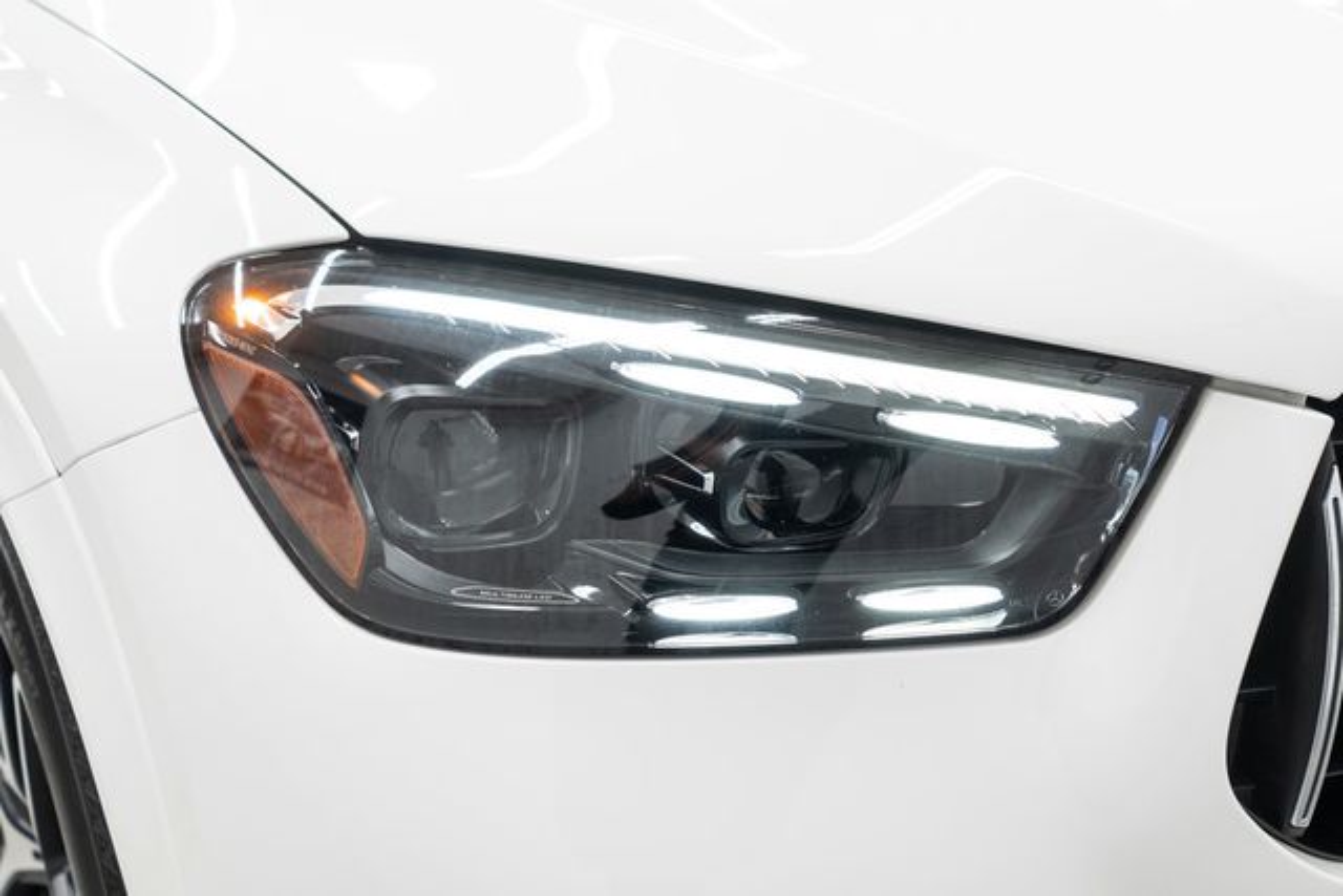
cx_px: 672
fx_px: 1567
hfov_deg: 46.4
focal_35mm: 42
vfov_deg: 31.9
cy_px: 448
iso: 250
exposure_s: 1/40
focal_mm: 28
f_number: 3.2
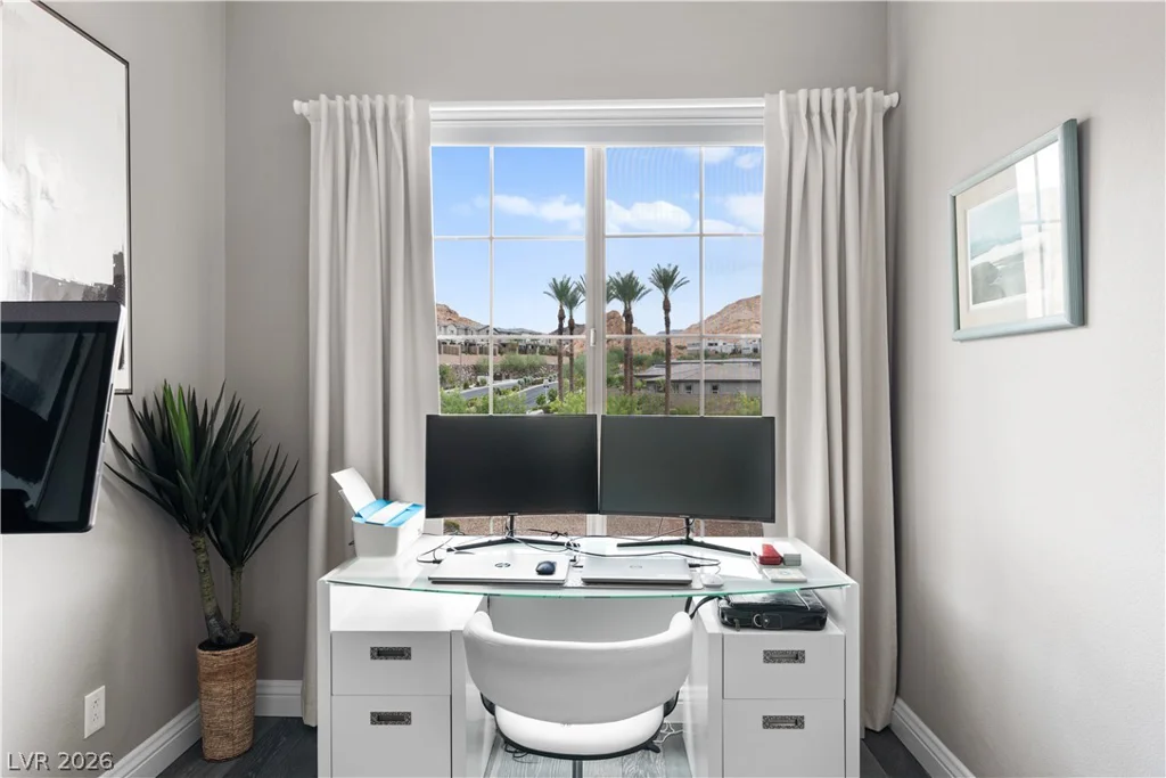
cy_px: 389
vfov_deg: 59.5
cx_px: 583
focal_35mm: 21
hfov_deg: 81.2
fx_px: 680
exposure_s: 1/30
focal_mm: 21
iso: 400
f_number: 8
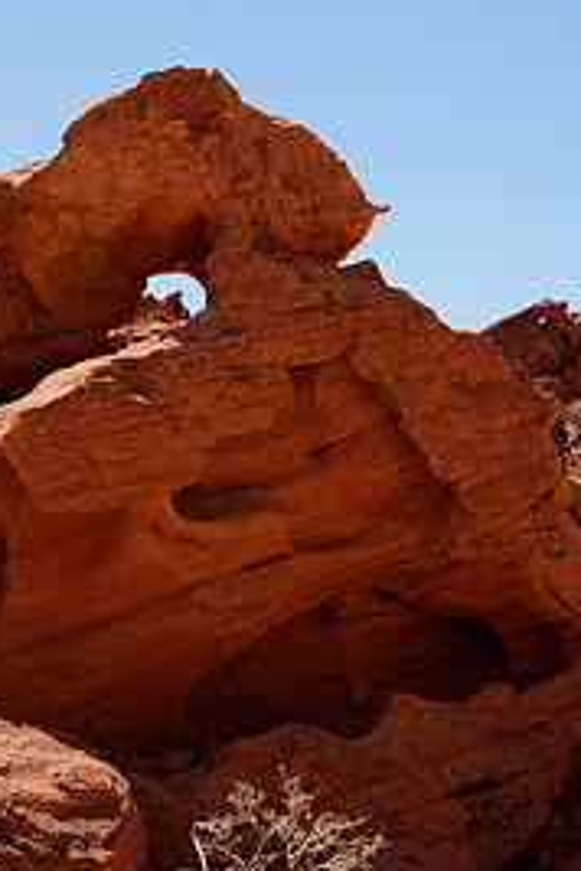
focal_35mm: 81
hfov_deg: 16.7
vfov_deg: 25.0
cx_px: 104
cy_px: 333
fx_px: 1961
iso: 100
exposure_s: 1/80
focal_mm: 32
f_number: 8
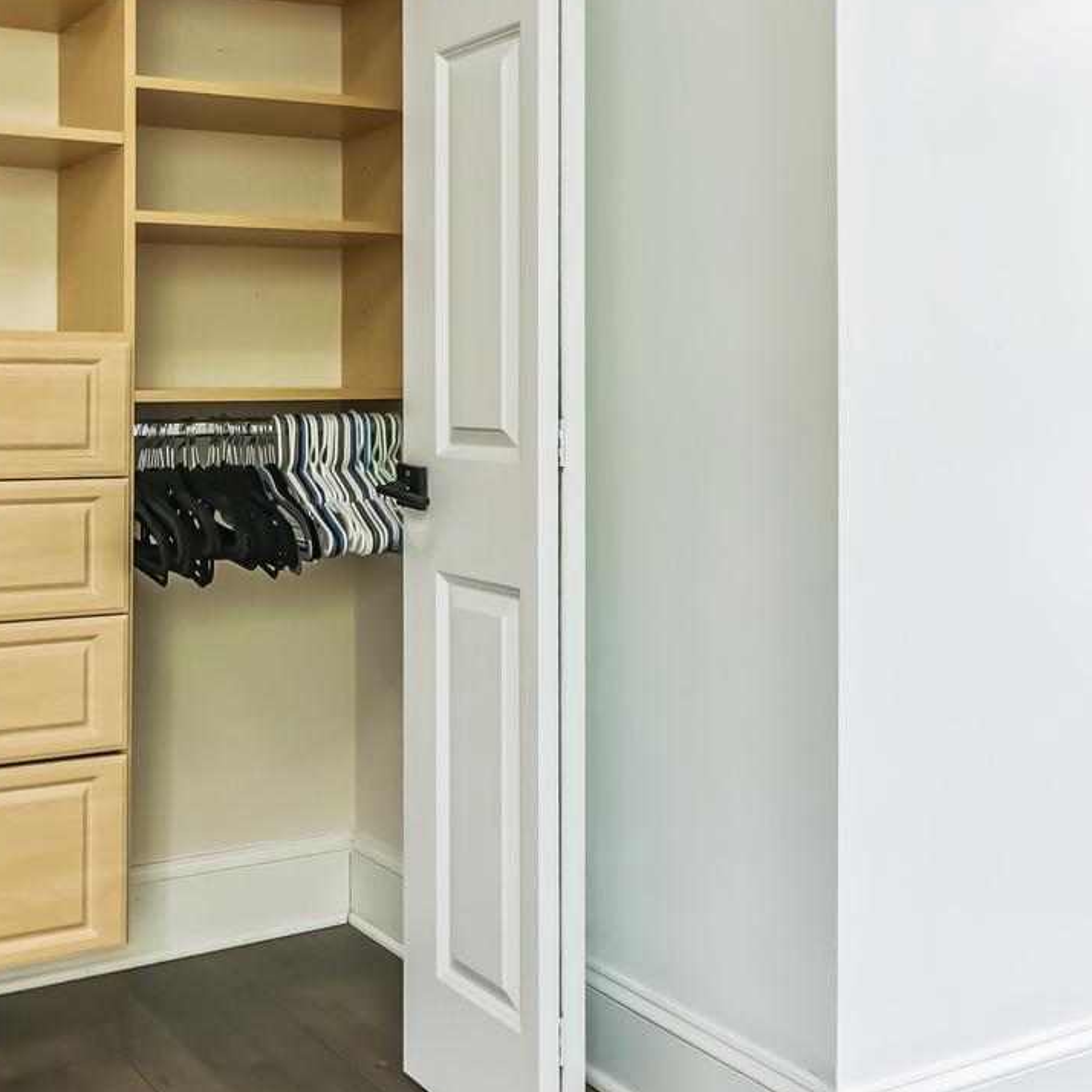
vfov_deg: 42.4
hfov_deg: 42.0
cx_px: 324
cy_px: 391
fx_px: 1392
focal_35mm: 39
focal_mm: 11
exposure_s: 1/3
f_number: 8
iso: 200
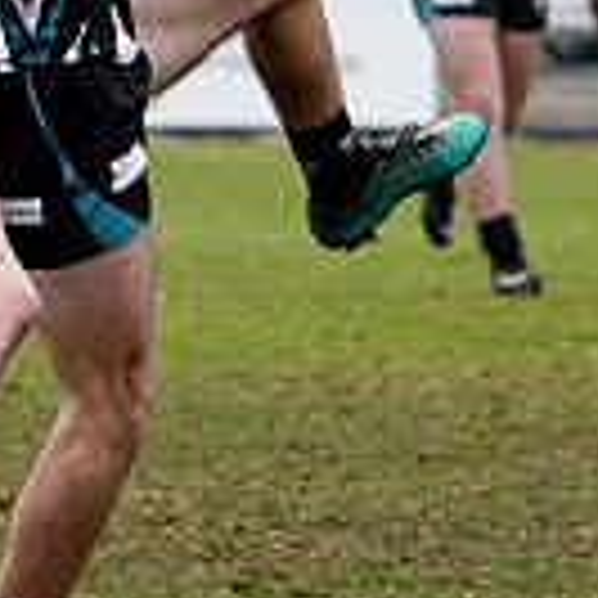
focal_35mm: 1264
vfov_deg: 1.4
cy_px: -482
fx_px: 24705
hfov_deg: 1.4
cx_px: -22
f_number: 4
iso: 450
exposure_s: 1/800
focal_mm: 122
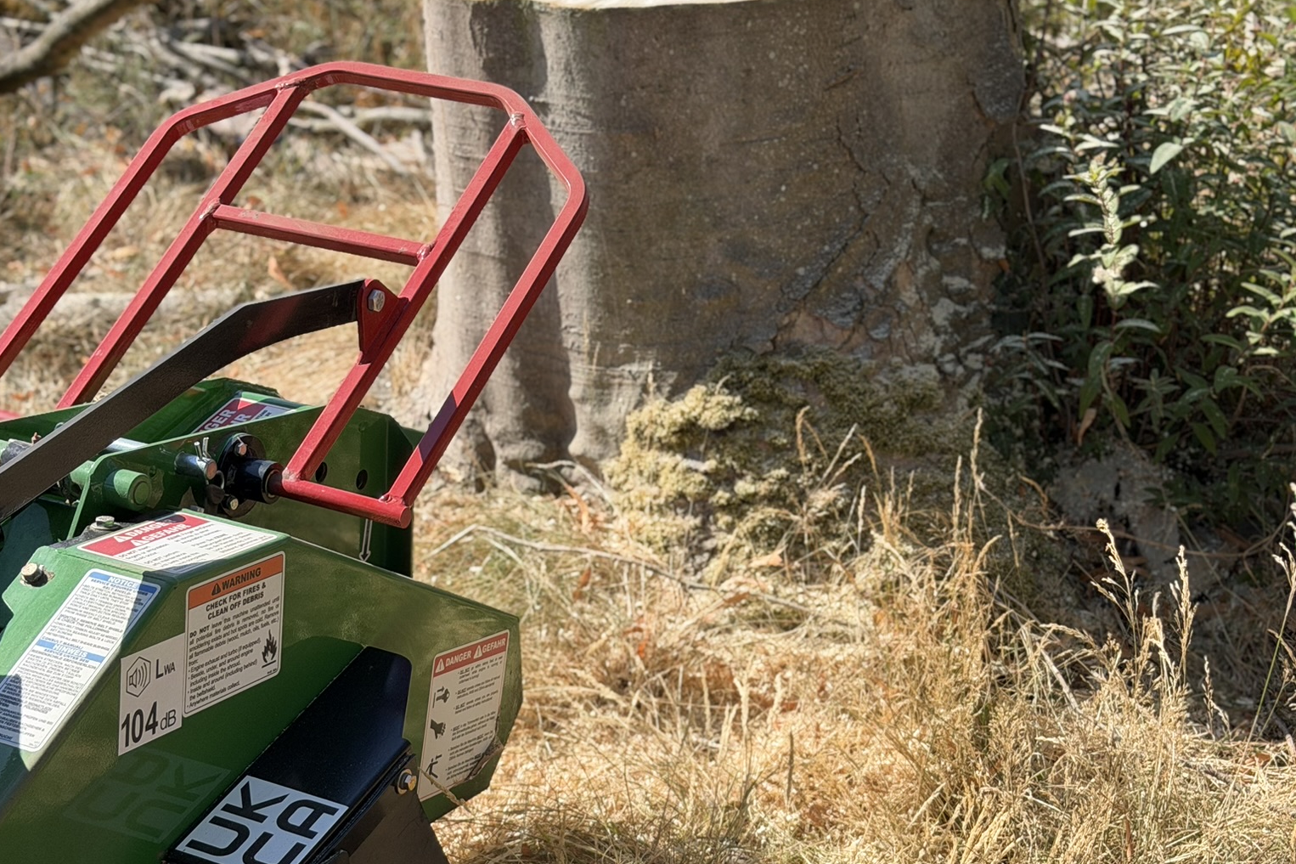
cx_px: 645
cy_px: 551
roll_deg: +0.8
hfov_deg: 30.1
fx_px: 2412
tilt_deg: -25.9
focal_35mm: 67
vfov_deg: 20.3
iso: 80
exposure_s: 1/3226
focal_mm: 6.76
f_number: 1.78
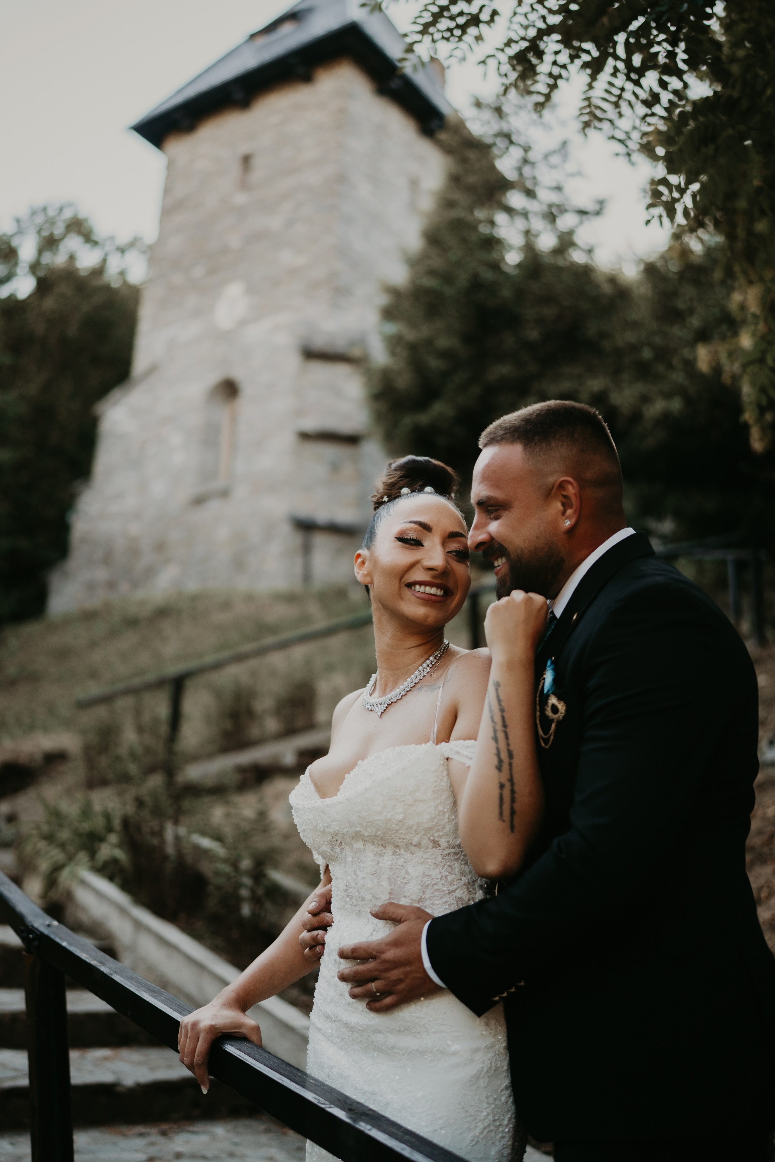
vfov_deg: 54.4
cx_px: 388
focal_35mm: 35
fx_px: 1130
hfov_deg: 37.9
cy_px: 581
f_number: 1.4
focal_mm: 35
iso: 250
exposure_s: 1/1000
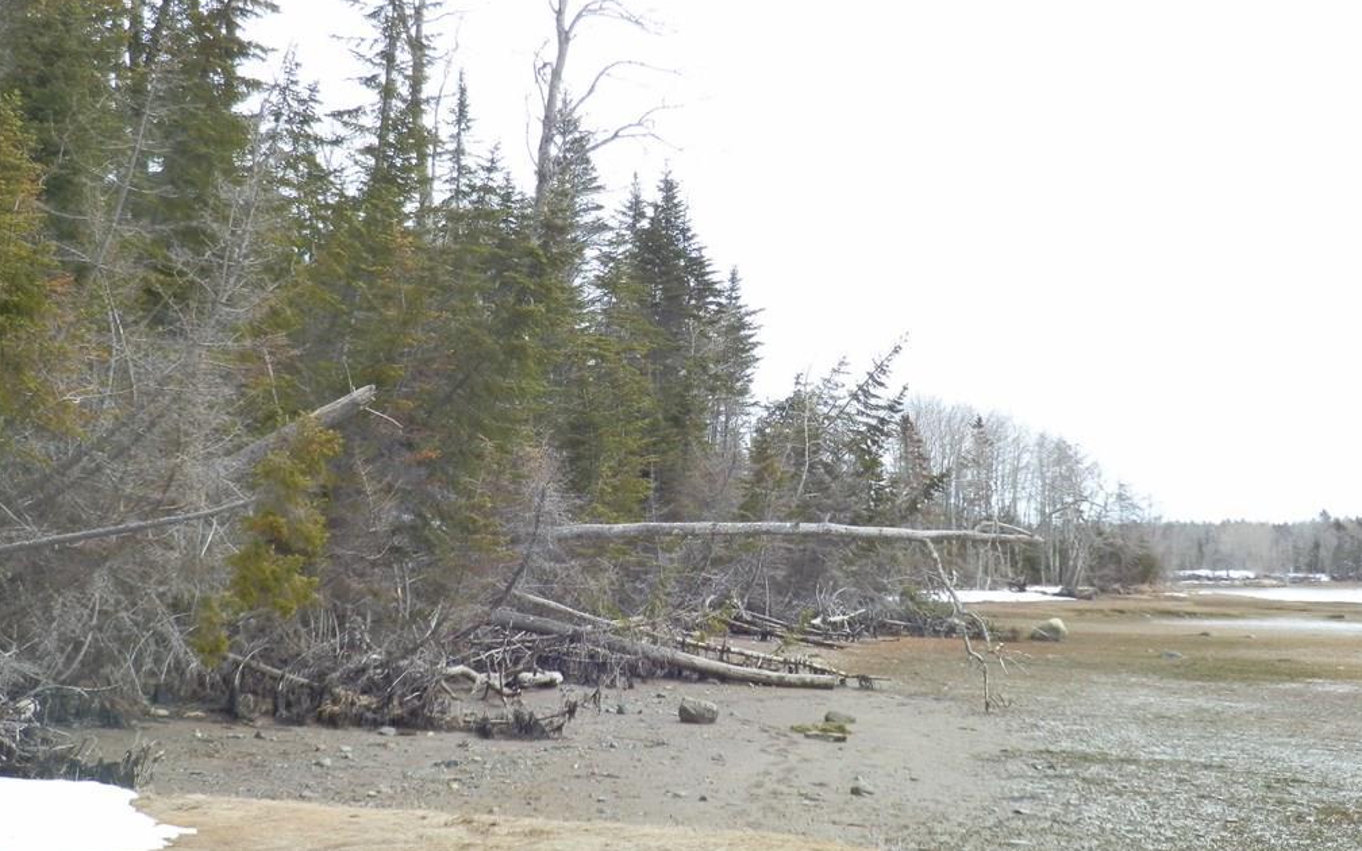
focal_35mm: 56
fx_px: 2079
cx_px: 685
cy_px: 371
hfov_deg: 36.3
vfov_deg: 23.1
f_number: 3.8
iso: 80
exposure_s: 1/160
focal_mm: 9.38
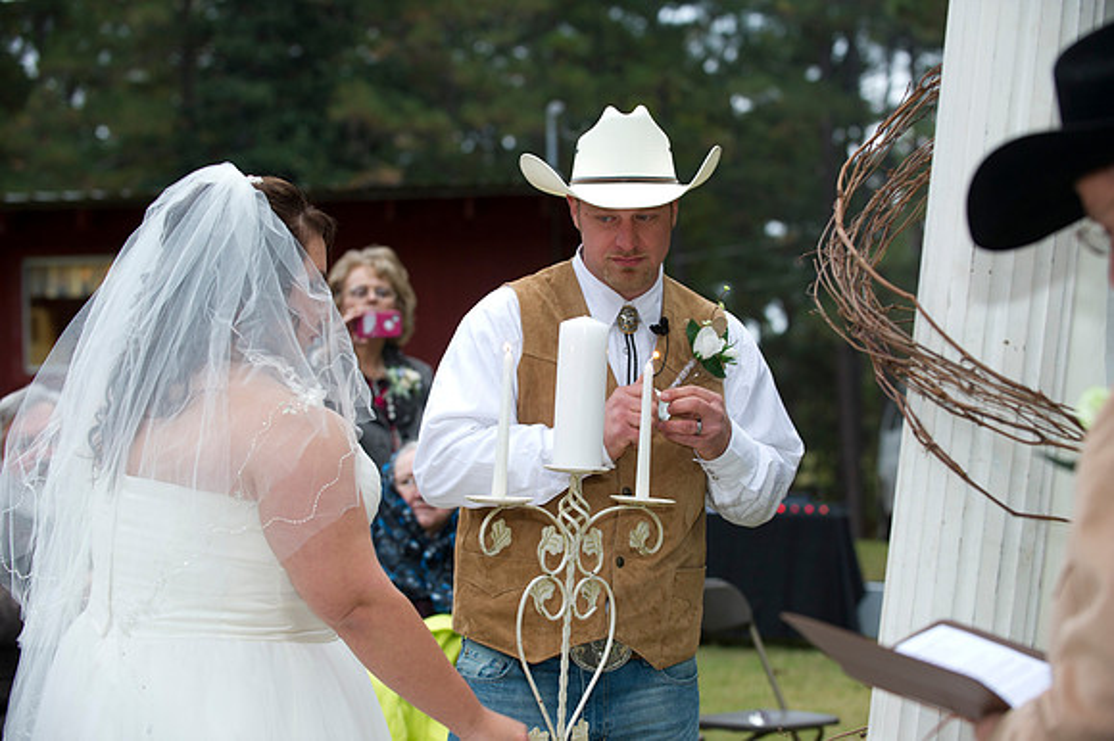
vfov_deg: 15.9
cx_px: 557
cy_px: 370
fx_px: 2660
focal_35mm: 86
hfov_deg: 23.7
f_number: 3.5
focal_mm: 86
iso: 800
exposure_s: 1/100
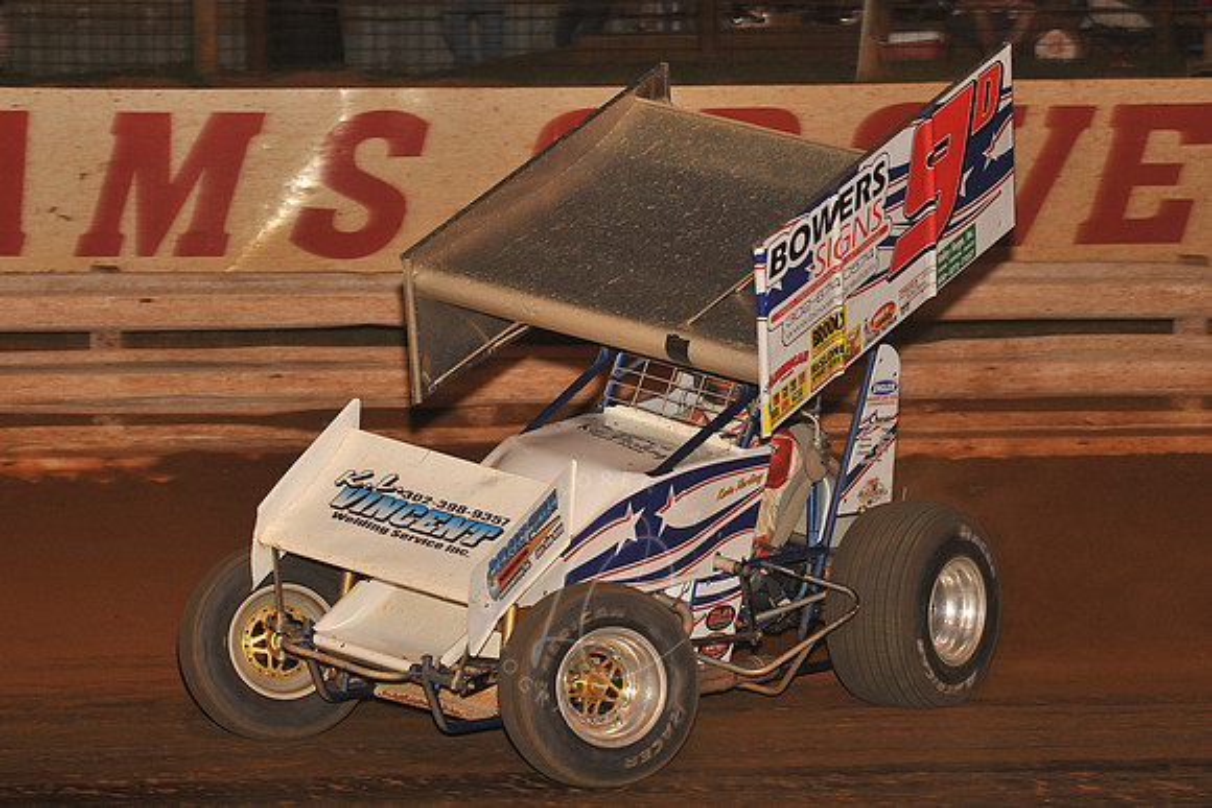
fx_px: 4041
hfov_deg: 17.1
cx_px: 606
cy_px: 404
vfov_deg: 11.4
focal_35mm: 120
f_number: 6.3
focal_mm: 120
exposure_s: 1/320
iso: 800
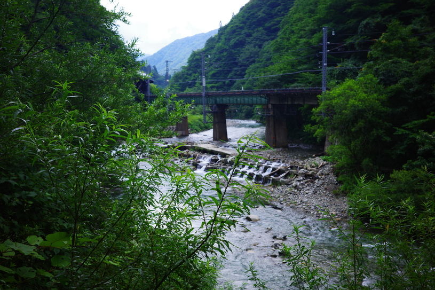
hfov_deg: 48.5
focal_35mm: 40
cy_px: 145
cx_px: 218
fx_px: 483
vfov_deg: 33.4
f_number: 4
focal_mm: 26
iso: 200
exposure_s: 1/250
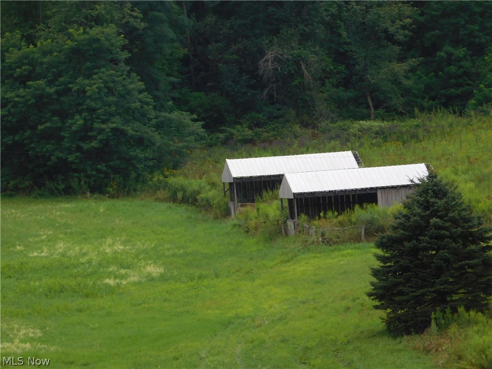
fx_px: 5245
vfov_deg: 4.0
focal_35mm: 369
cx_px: 246
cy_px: 184
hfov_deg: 5.4
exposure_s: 1/200
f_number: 5.8
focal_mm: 65.4
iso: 125
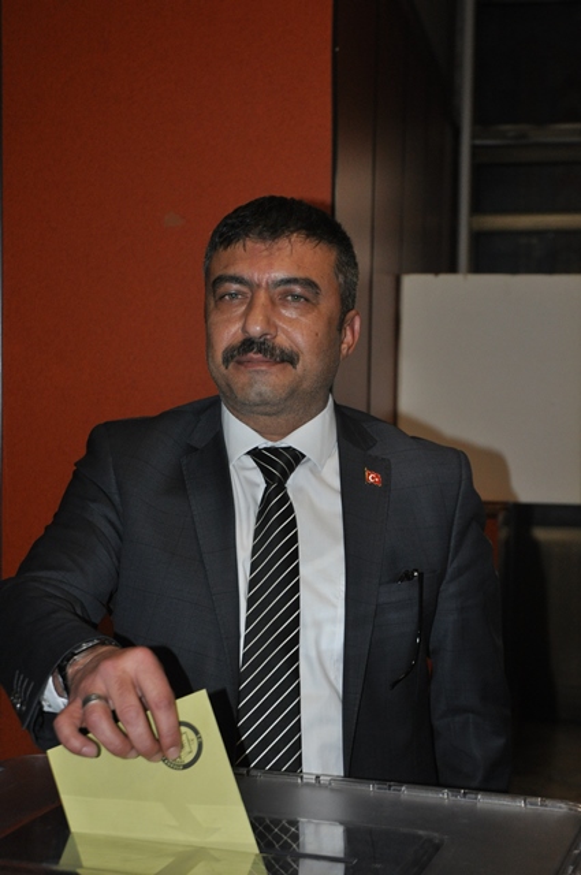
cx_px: 290
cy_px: 438
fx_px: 1602
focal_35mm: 66
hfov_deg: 20.6
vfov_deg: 30.5
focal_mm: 44
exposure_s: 1/60
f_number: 4.2
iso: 800
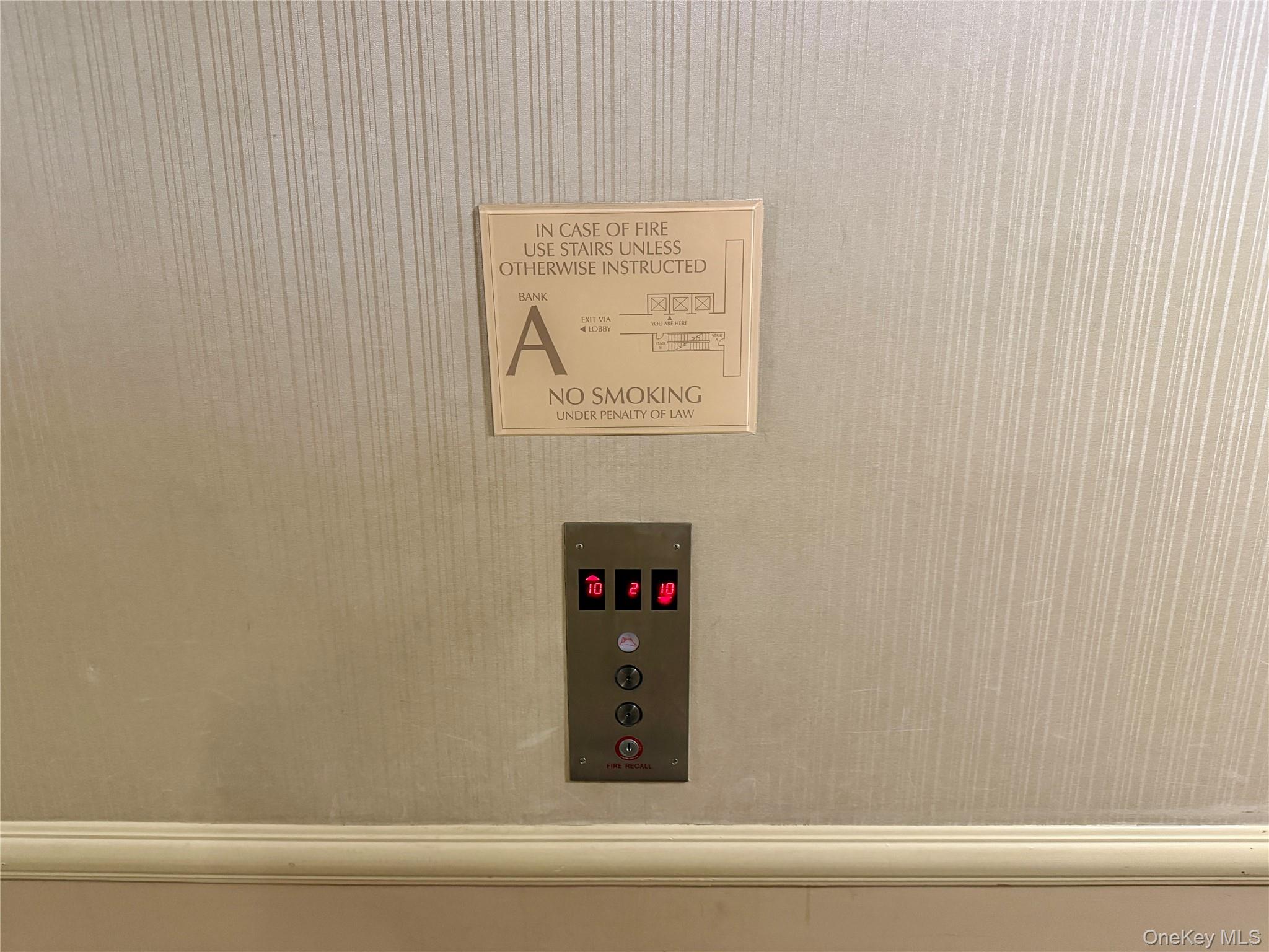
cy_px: 476
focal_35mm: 24
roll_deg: +0.4
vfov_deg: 56.8
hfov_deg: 71.6
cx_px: 634
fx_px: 880
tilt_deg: -16.3
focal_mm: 6.76
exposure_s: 1/60
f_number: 1.78
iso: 500
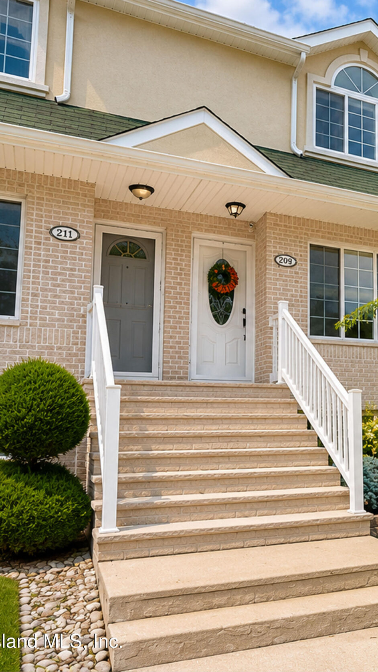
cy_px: 330
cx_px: 376
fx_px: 584
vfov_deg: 59.8
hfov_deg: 33.0
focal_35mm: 33
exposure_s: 1/160
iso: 100
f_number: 10
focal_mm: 20.5
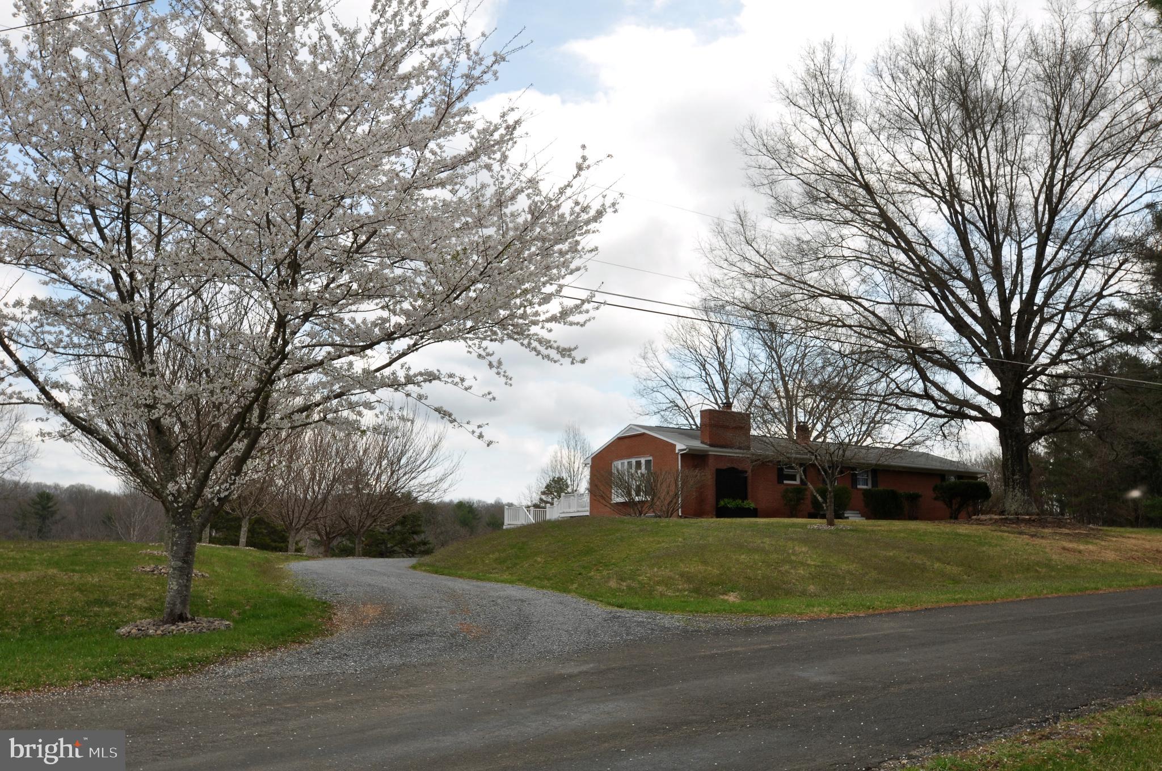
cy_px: 386
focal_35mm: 30
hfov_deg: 62.0
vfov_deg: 43.5
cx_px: 581
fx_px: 967
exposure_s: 1/200
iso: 200
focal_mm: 20
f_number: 11
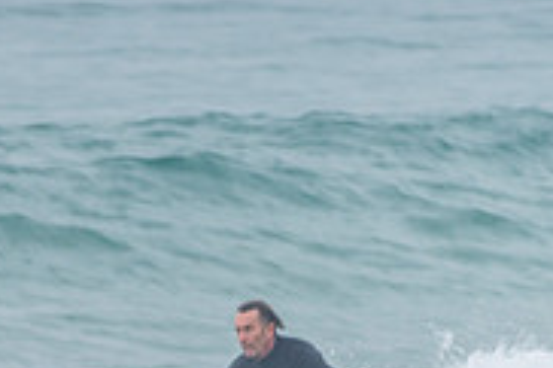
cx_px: 111
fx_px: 26458
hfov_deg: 1.2
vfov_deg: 0.8
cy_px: 395
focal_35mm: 1724
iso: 140
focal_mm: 500
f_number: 5.6
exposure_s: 1/30
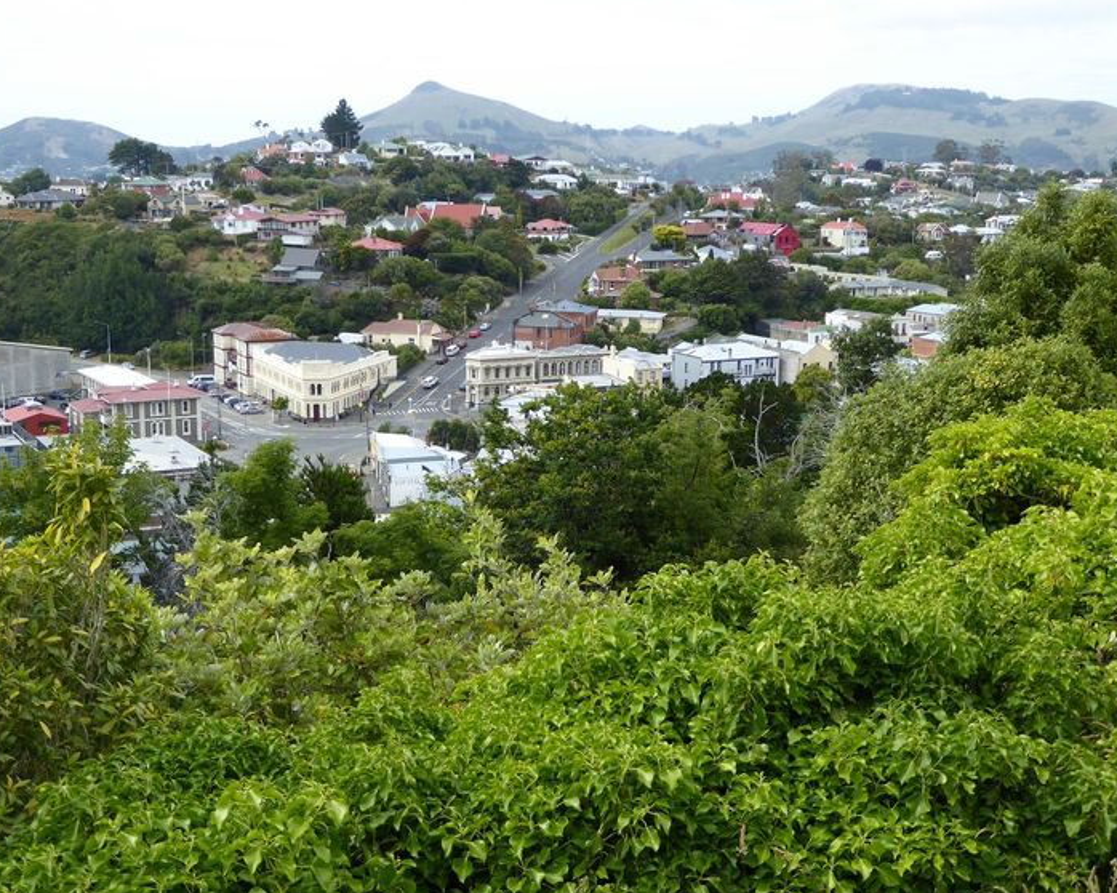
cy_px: 434
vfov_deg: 32.1
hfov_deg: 39.5
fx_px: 1553
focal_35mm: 47
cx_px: 544
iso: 80
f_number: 3.8
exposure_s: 1/320
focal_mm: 7.2
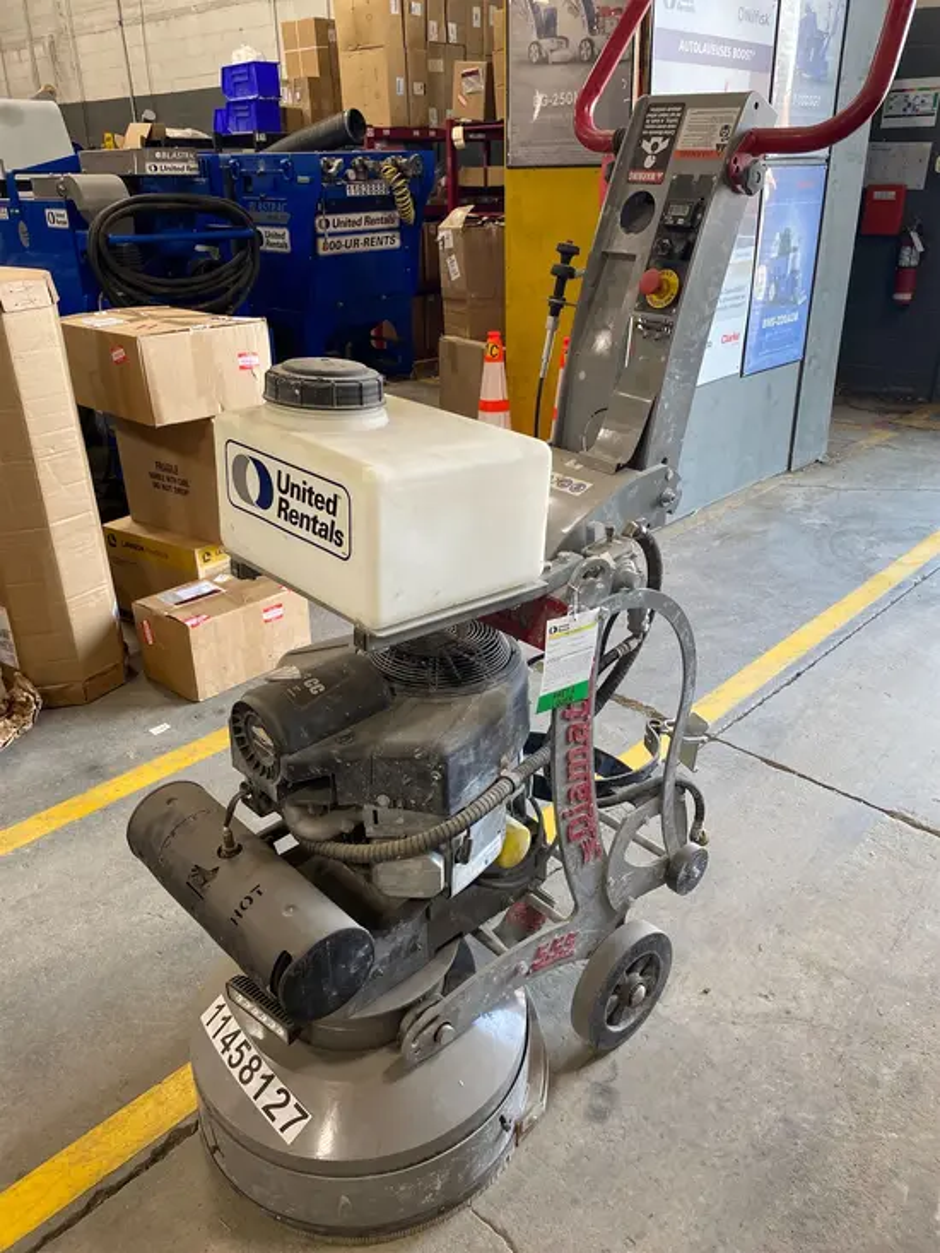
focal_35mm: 26
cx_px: 470
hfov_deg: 53.1
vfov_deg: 67.3
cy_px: 626
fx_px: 941
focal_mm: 4.25
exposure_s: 1/89
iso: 125
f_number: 1.8
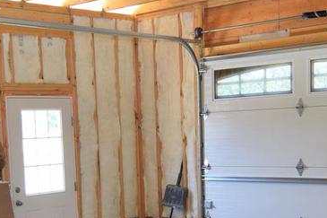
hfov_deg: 28.4
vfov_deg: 18.5
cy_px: 235
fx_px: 645
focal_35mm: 71
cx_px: 123
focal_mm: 12
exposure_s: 1/80
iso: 400
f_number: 4
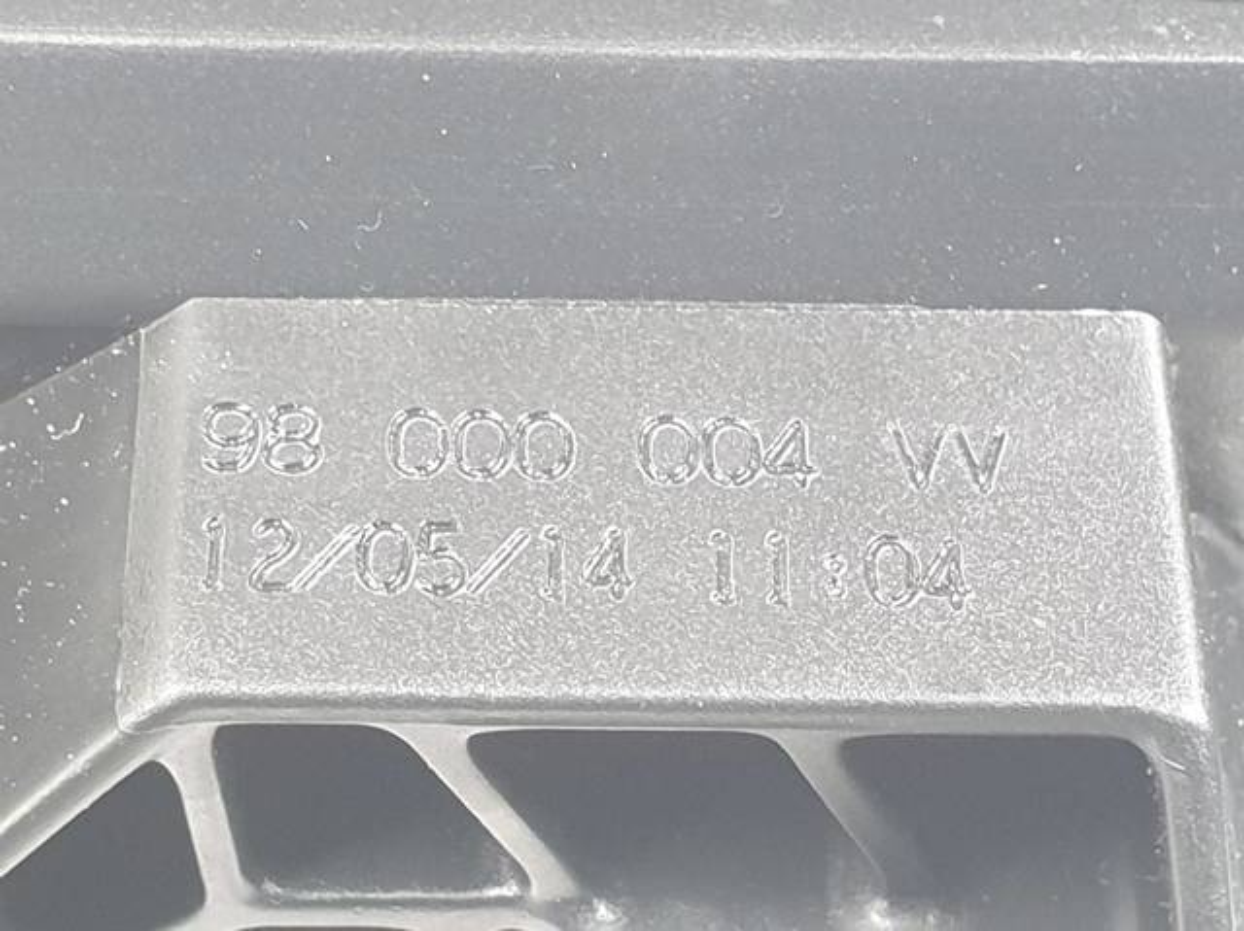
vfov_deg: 53.0
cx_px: 622
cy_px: 466
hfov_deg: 67.3
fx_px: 934
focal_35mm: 26
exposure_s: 1/50
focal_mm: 4.3
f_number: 2.4
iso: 320
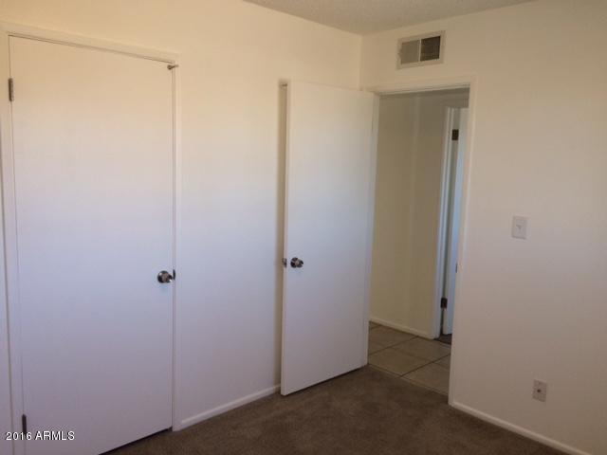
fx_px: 509
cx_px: 304
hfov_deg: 61.7
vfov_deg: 48.2
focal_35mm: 29
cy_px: 228
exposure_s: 1/30
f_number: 2.2
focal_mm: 4.15
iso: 50
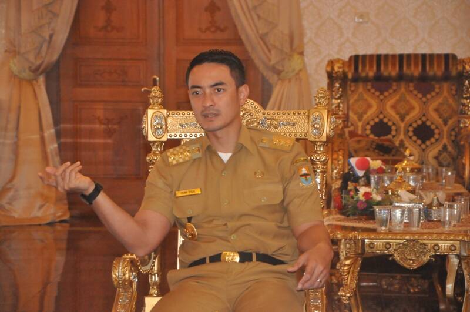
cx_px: 235
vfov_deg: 8.7
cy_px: 156
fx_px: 2053
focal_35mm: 158
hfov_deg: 13.1
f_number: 5.6
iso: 3200
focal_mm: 105
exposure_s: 1/60
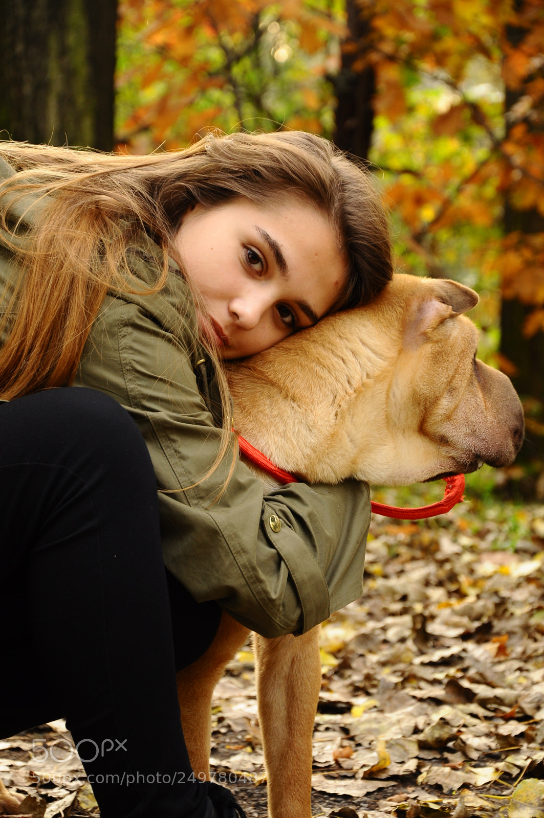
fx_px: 2556
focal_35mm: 112
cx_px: 272
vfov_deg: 18.2
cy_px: 409
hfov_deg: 12.1
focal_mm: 75
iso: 400
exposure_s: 1/30
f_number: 5.3
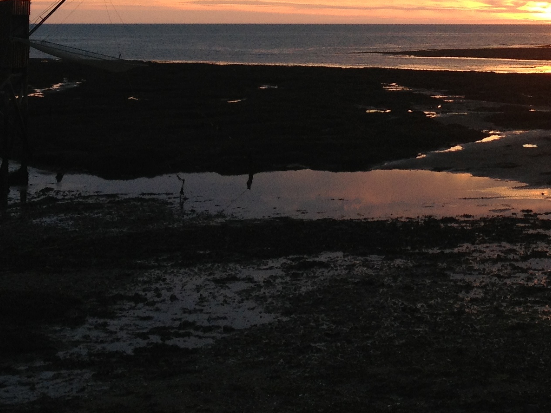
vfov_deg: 15.9
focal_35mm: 90
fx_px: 1433
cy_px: -46
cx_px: 466
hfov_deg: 21.4
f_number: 2.4
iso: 50
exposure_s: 1/225
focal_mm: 4.28
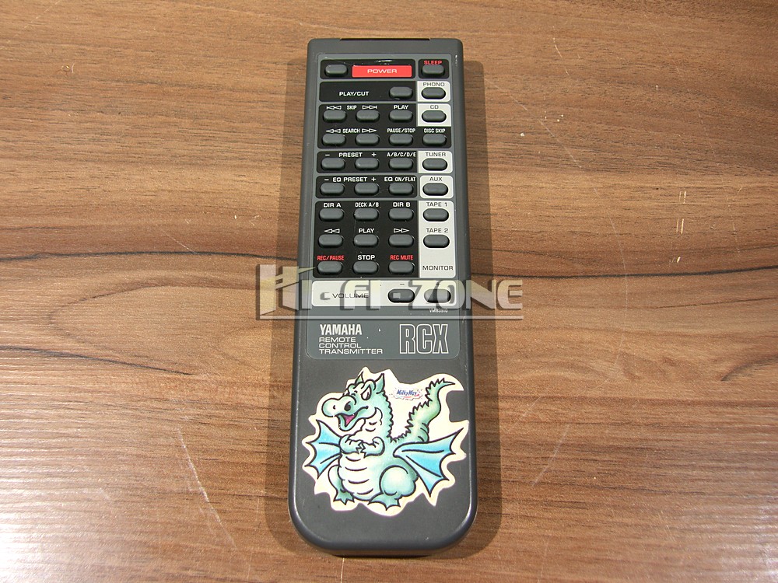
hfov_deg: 46.8
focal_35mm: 40
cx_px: 389
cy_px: 292
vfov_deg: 36.0
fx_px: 899
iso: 50
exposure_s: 1/40
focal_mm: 10.3
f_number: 2.5
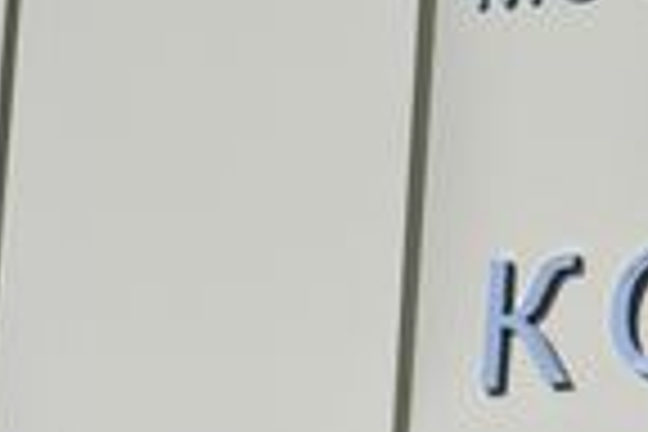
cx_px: 1233
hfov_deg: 4.0
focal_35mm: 510
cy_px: -612
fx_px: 9179
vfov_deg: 2.7
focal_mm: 105
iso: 250
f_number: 5.6
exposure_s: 1/2500
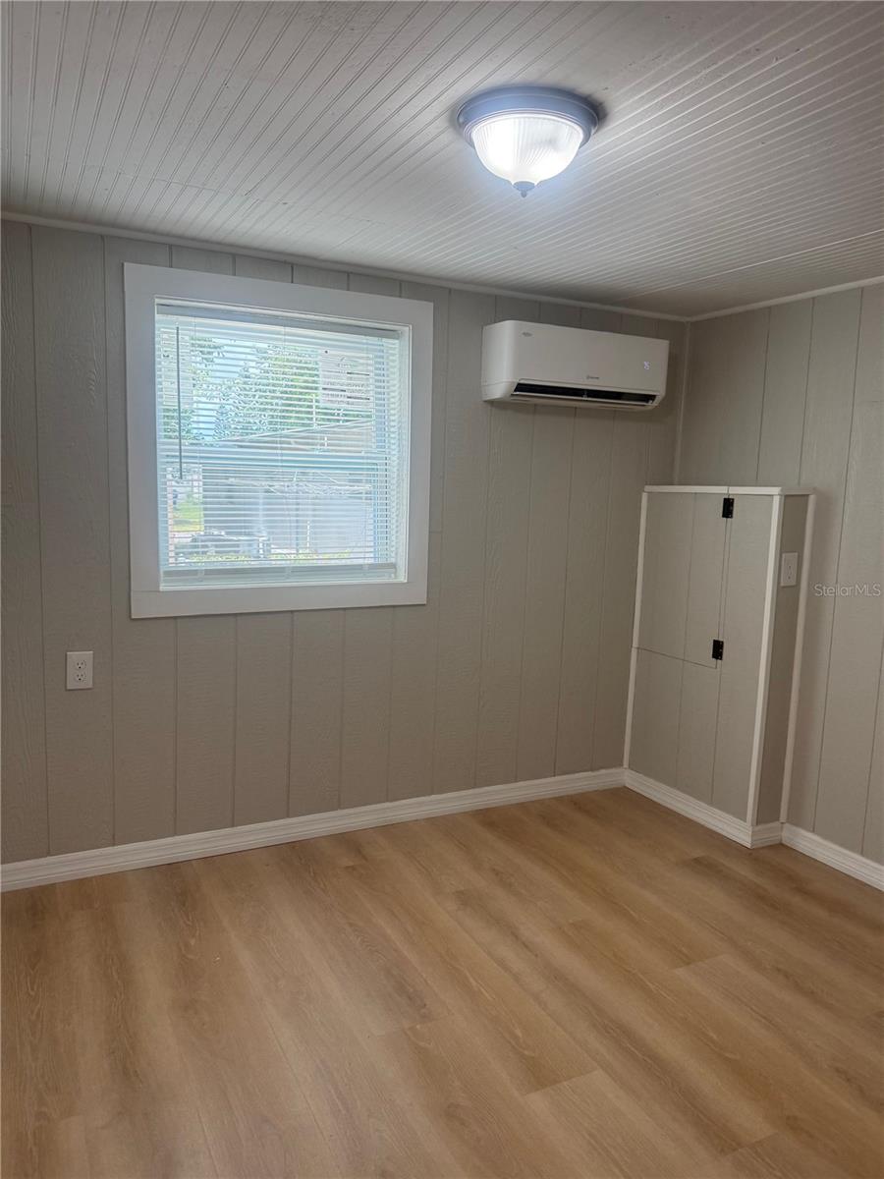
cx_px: 442
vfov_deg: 71.6
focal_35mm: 24
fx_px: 817
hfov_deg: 56.8
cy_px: 590
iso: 125
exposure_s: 1/236
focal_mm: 6.76
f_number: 1.78
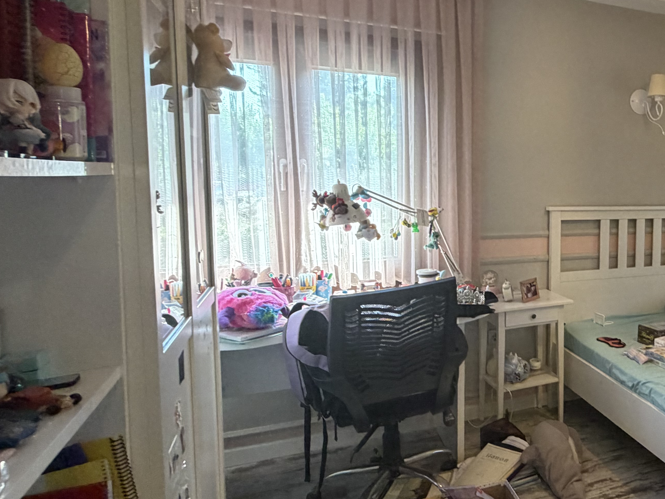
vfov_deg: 45.3
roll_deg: -0.2
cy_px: 218
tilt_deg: -4.2
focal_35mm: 31
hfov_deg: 49.8
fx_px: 596
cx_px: 634
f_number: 2.2
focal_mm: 2.22
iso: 250
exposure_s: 1/50
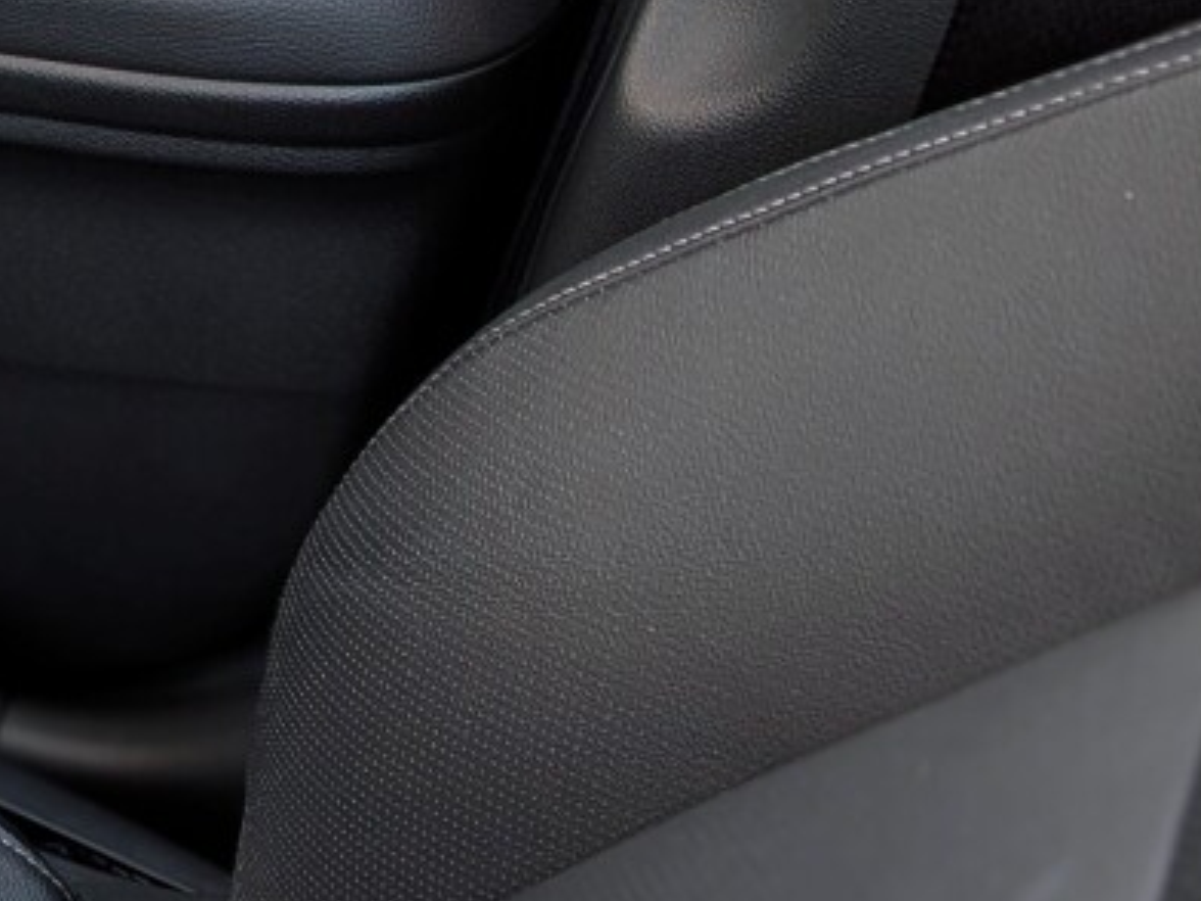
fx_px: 3400
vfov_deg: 14.9
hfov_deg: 19.6
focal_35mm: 98
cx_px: 70
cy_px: 791
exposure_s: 1/23.8
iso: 99
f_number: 1.7
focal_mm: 4.53
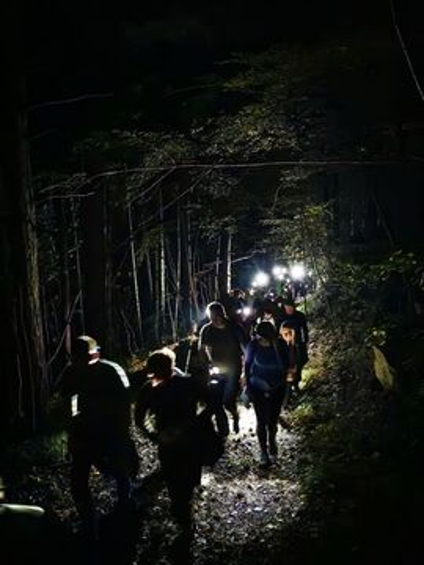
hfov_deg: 46.8
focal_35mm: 30
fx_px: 490
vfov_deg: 60.0
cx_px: 212
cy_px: 282
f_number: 1.8
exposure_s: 1/15.1
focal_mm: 5.54
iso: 6400
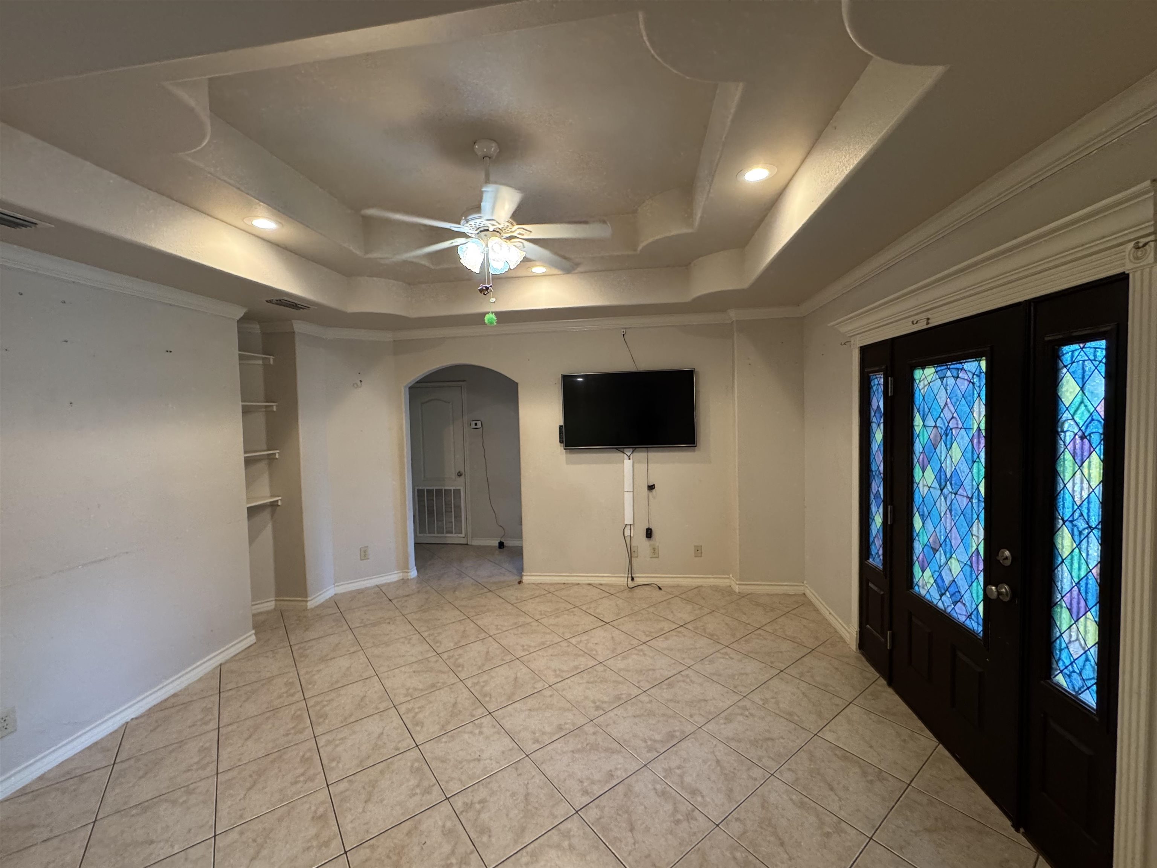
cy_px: 434
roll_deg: +1.6
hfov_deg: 102.1
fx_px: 468
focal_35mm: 14
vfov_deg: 85.7
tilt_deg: -3.8
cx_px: 578
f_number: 2.2
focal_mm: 2.22
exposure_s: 1/60
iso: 400
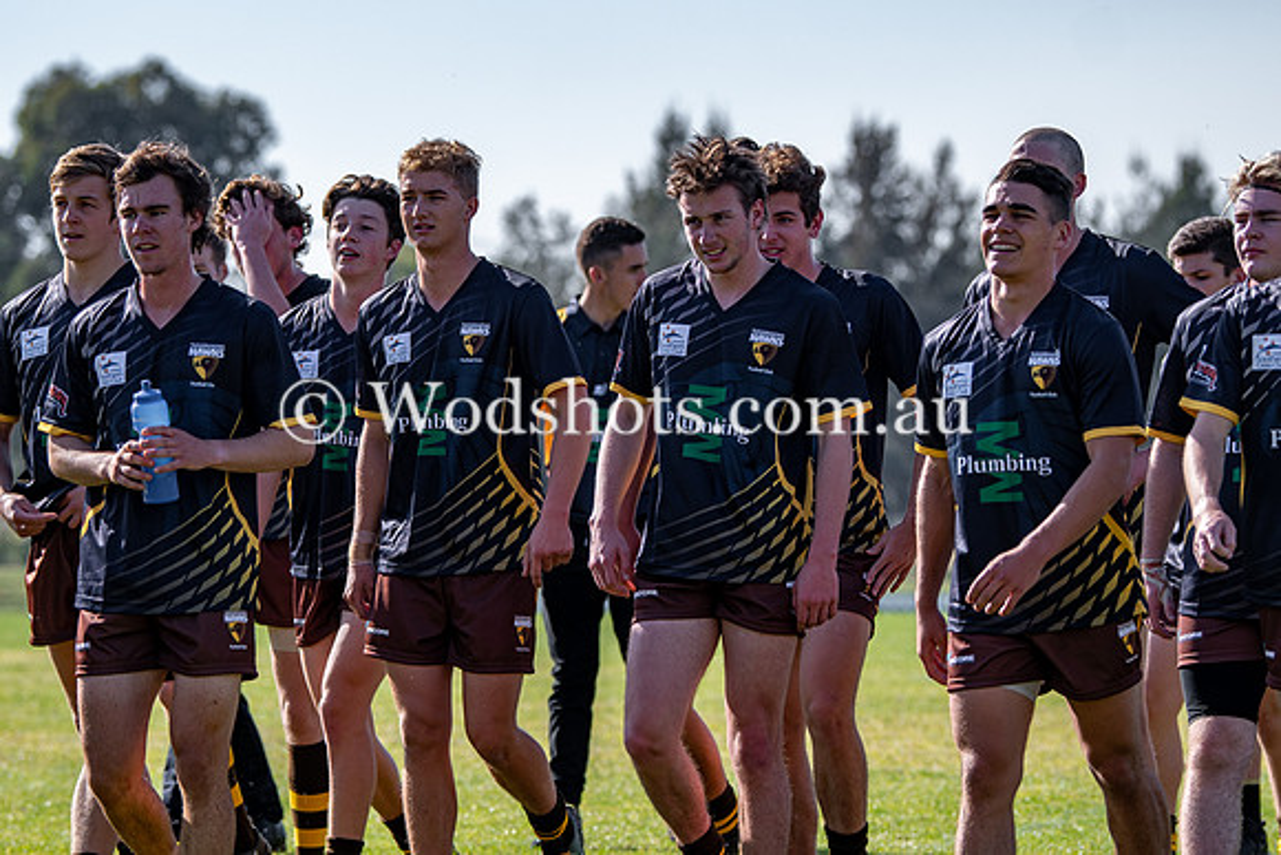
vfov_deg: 5.7
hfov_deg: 8.6
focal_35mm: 240
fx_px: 8542
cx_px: 640
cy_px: 428
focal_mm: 120
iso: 100
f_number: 3.5
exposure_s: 1/1000
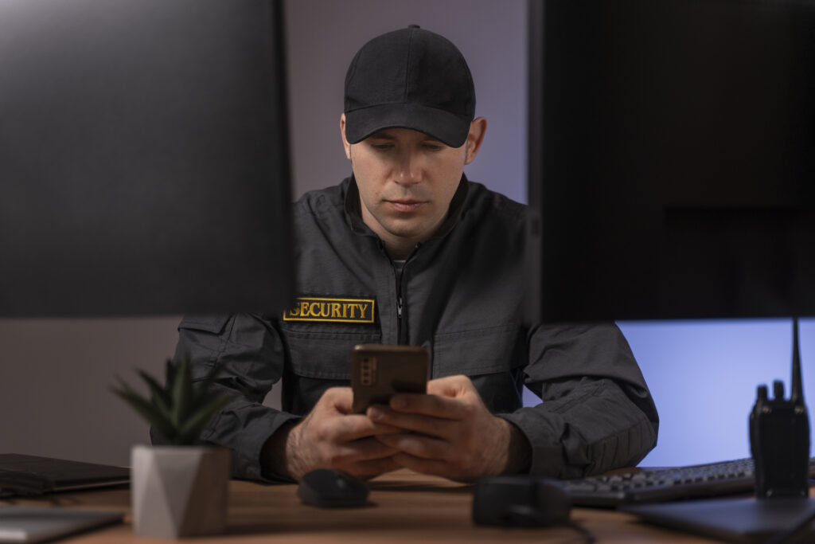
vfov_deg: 23.8
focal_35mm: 57
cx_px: 408
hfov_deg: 35.0
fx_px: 1291
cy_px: 272
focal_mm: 57
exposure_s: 1/100
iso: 200
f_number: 2.8
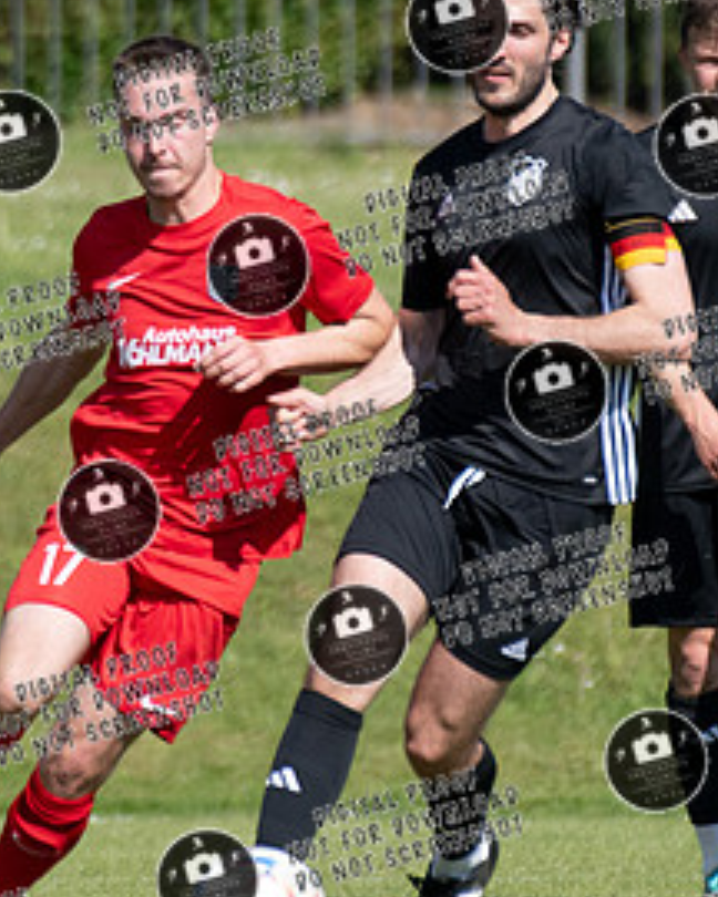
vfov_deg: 1.2
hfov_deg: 1.0
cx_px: 358
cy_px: 371
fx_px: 41464
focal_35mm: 1561
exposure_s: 1/1600
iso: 360
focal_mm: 440
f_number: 5.6
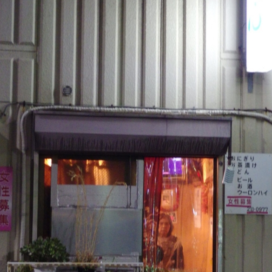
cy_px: 174
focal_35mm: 87
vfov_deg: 19.9
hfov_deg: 19.9
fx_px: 773
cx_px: 134
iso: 1600
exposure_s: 1/50
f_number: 2.3
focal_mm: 15.4
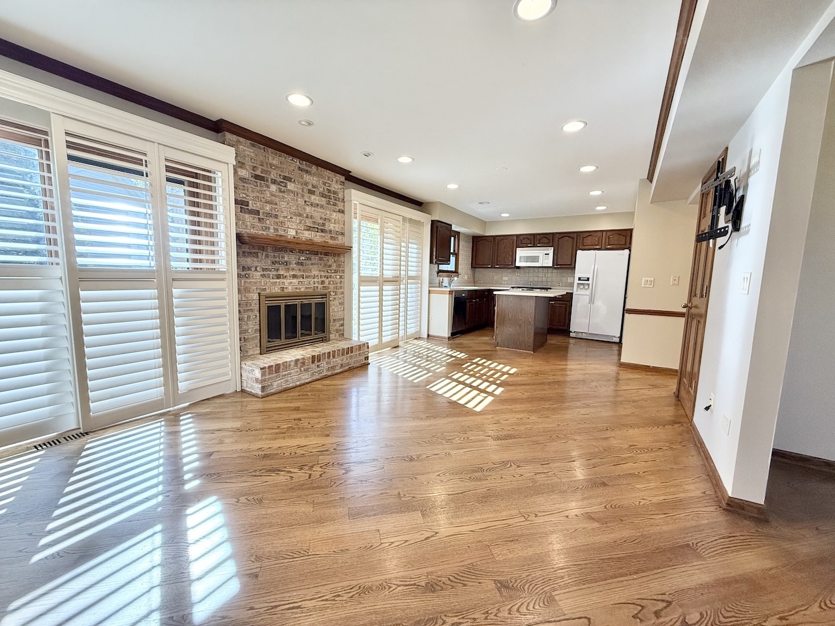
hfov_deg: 102.1
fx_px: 338
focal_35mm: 14
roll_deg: -1.5
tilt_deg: -5.5
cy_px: 313
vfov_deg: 85.7
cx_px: 418
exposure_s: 1/120
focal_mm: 2.22
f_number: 2.2
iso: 160
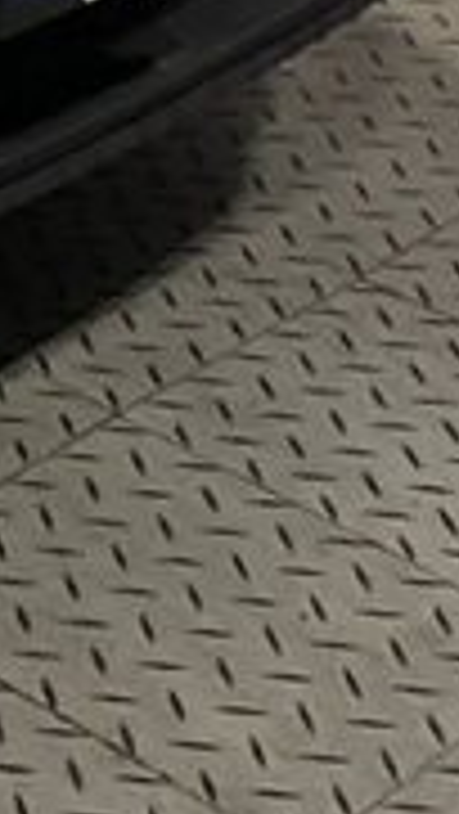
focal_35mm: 168
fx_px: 3630
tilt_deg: -18.5
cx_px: -1382
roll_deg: -1.8
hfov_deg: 6.1
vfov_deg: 12.0
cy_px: -567
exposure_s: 1/120
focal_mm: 3
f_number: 1.8
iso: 50
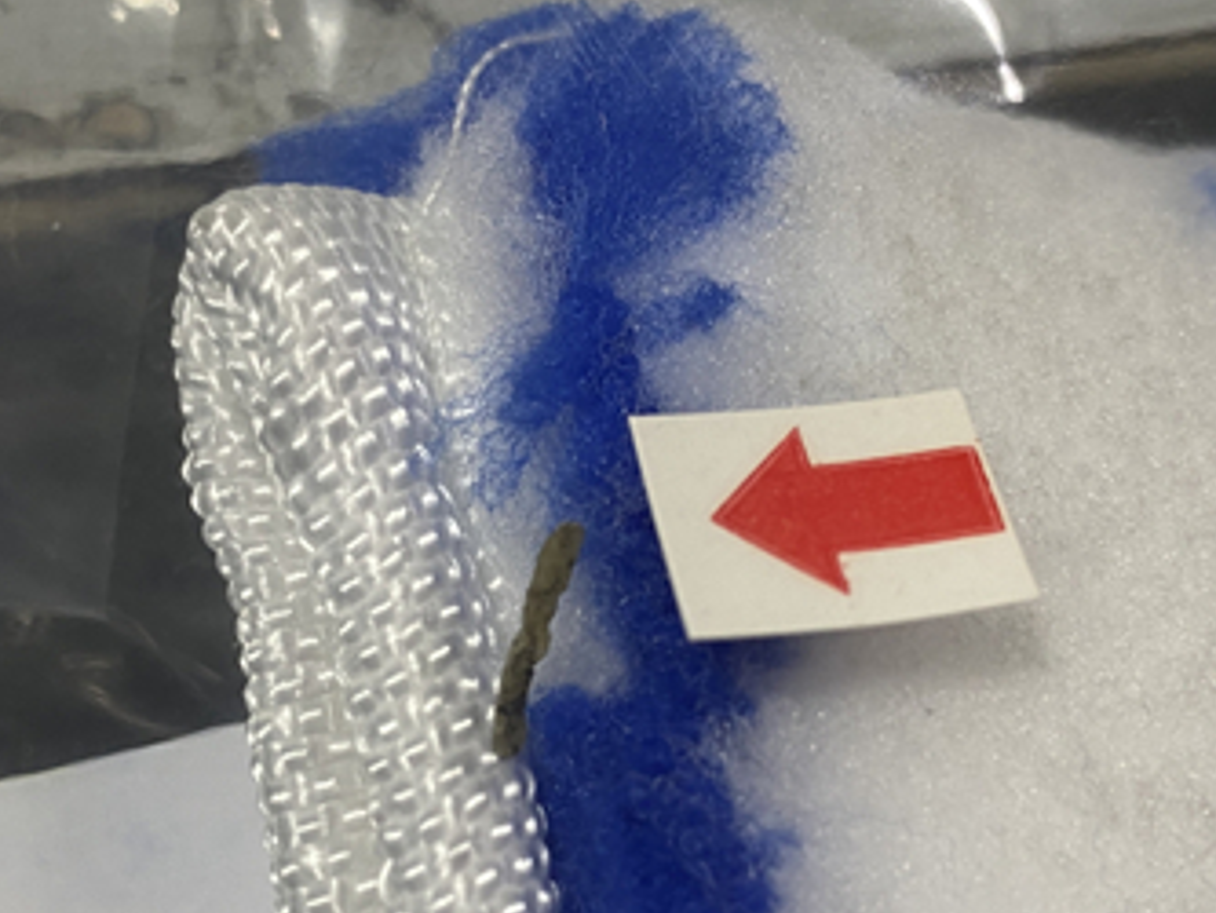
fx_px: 2108
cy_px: 628
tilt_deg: -64.6
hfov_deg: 32.2
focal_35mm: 60
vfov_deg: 24.3
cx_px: 628
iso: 64
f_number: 1.8
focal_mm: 4.25
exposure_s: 1/50
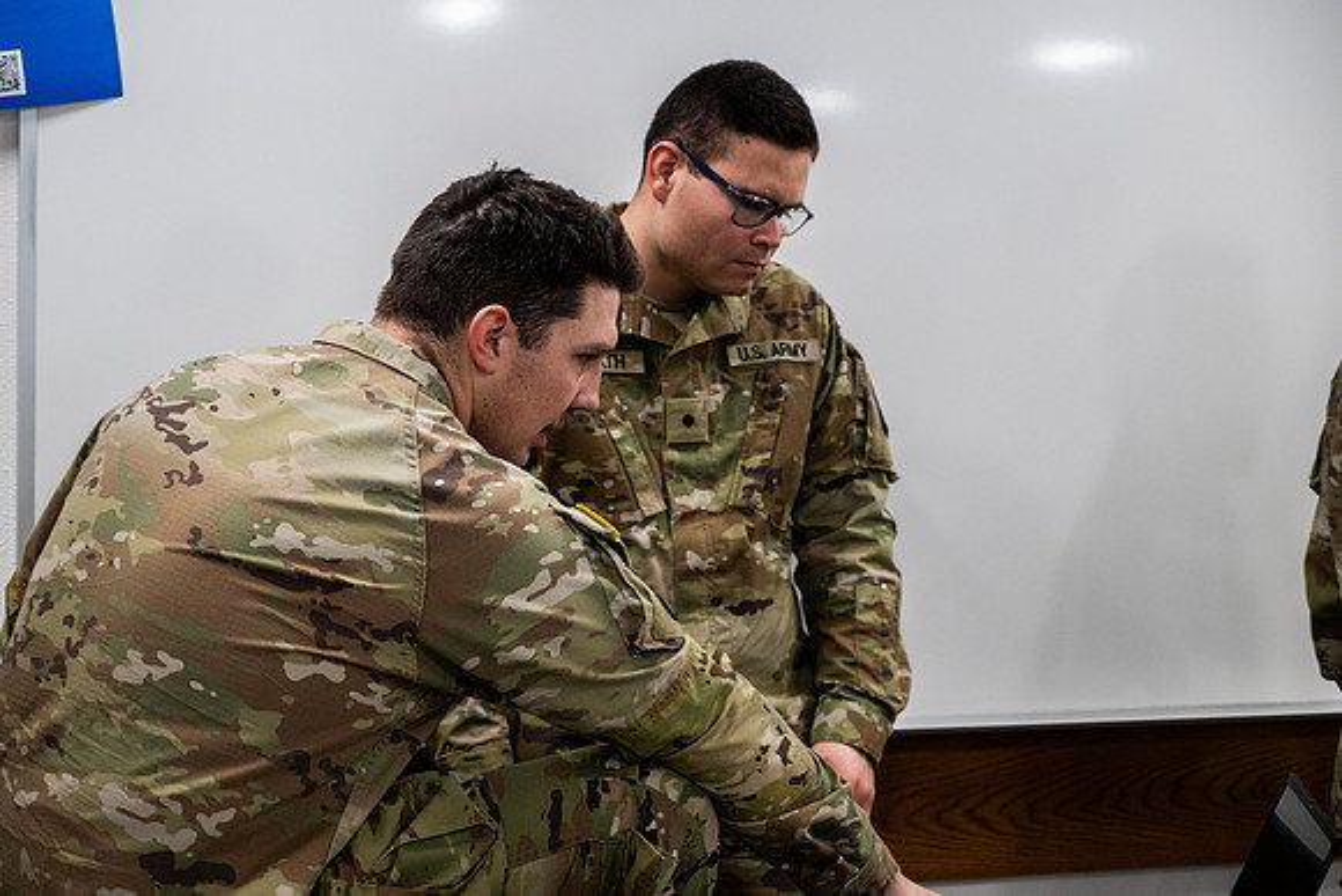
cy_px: 448
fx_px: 2681
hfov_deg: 28.1
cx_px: 671
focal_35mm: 72
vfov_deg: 19.0
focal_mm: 70
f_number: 4
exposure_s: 1/400
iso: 2500
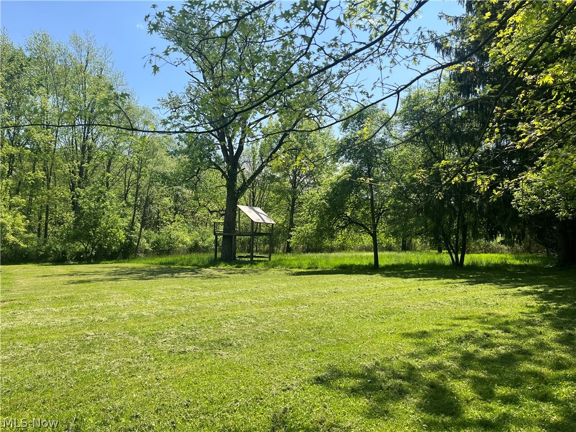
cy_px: 216
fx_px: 433
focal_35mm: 26
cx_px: 288
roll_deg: +0.3
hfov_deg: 67.3
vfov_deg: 53.1
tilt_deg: +6.5
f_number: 1.6
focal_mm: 5.1
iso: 50
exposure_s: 1/1923
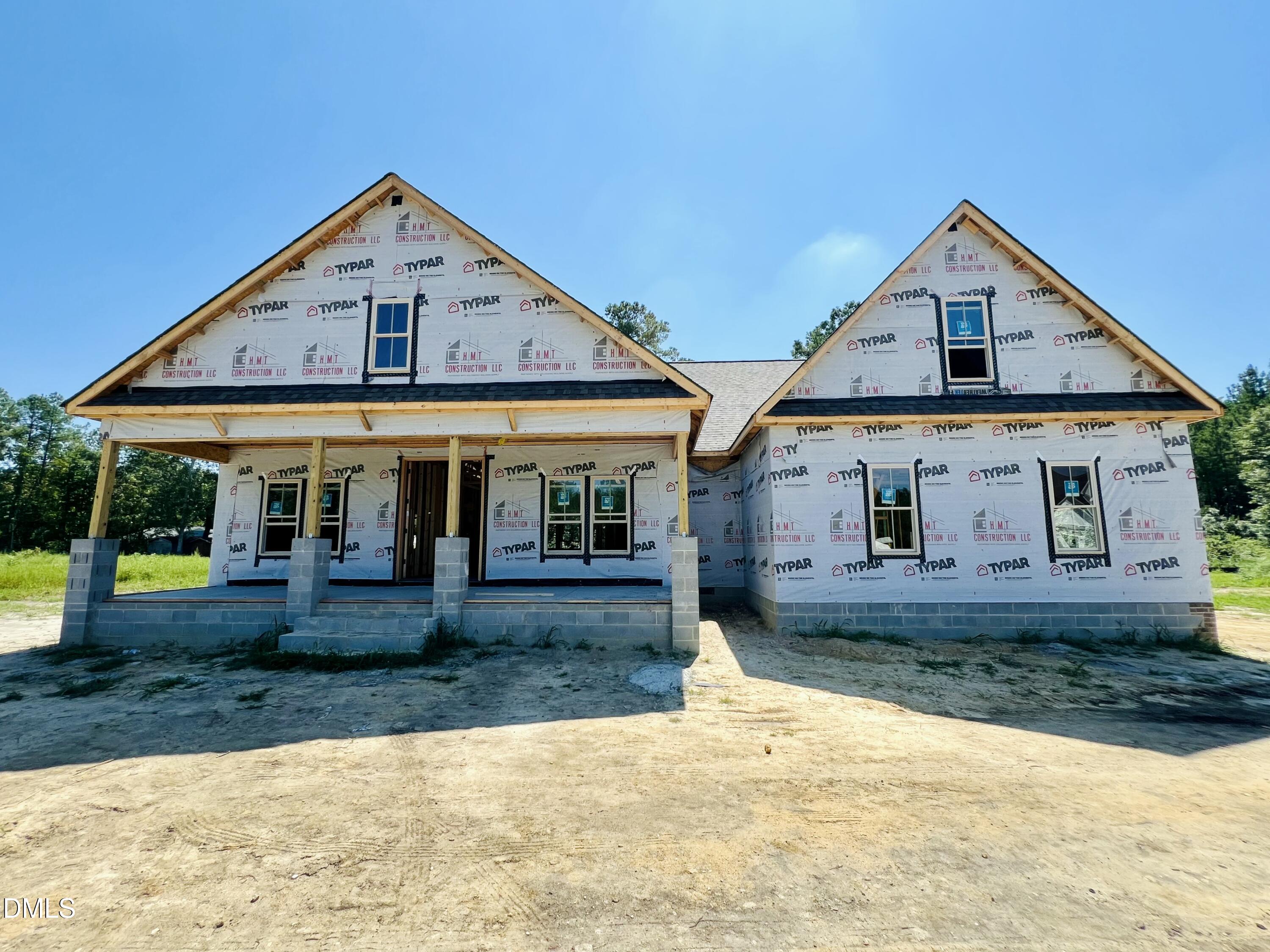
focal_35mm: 13
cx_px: 635
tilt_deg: +7.5
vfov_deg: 89.9
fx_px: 477
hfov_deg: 106.2
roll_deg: -0.3
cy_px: 476
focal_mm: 1.57
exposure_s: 1/853
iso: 32
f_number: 1.8
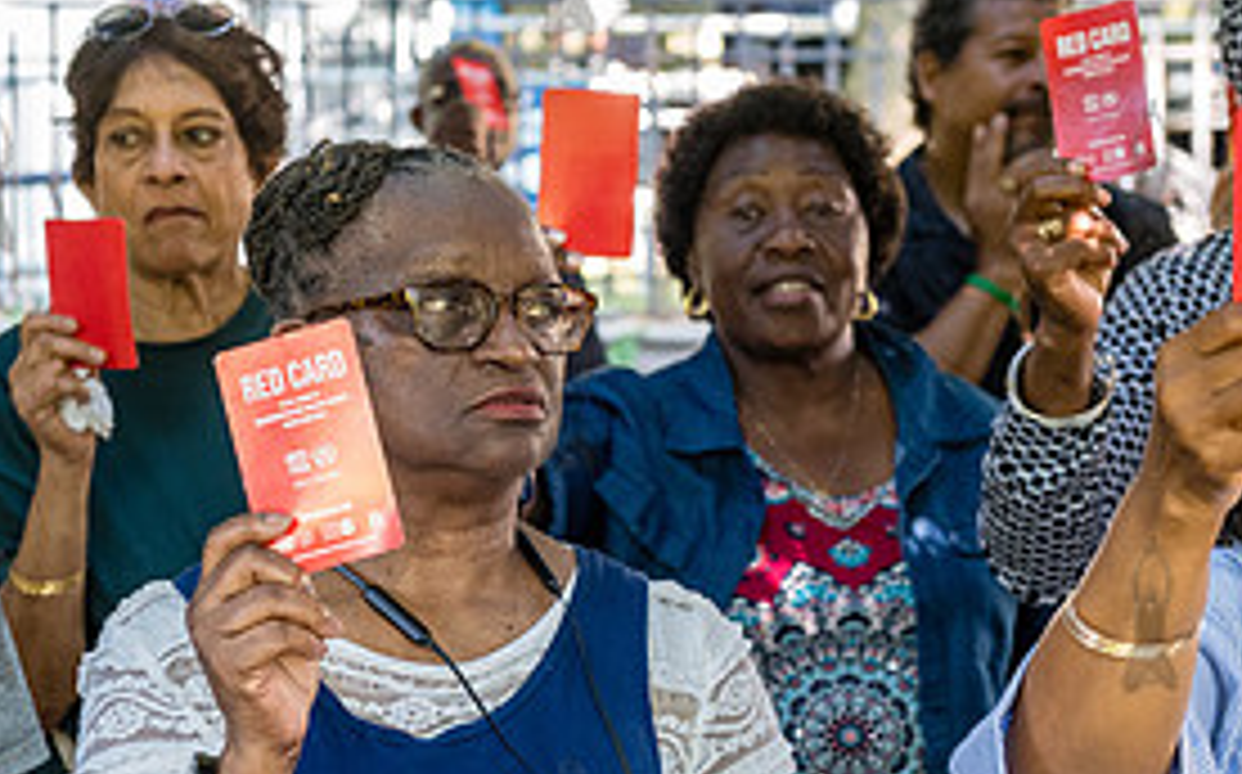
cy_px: 394
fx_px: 3991
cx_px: 567
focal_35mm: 118
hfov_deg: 17.7
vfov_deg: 11.1
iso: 2000
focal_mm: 55
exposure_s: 1/100
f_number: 4.5
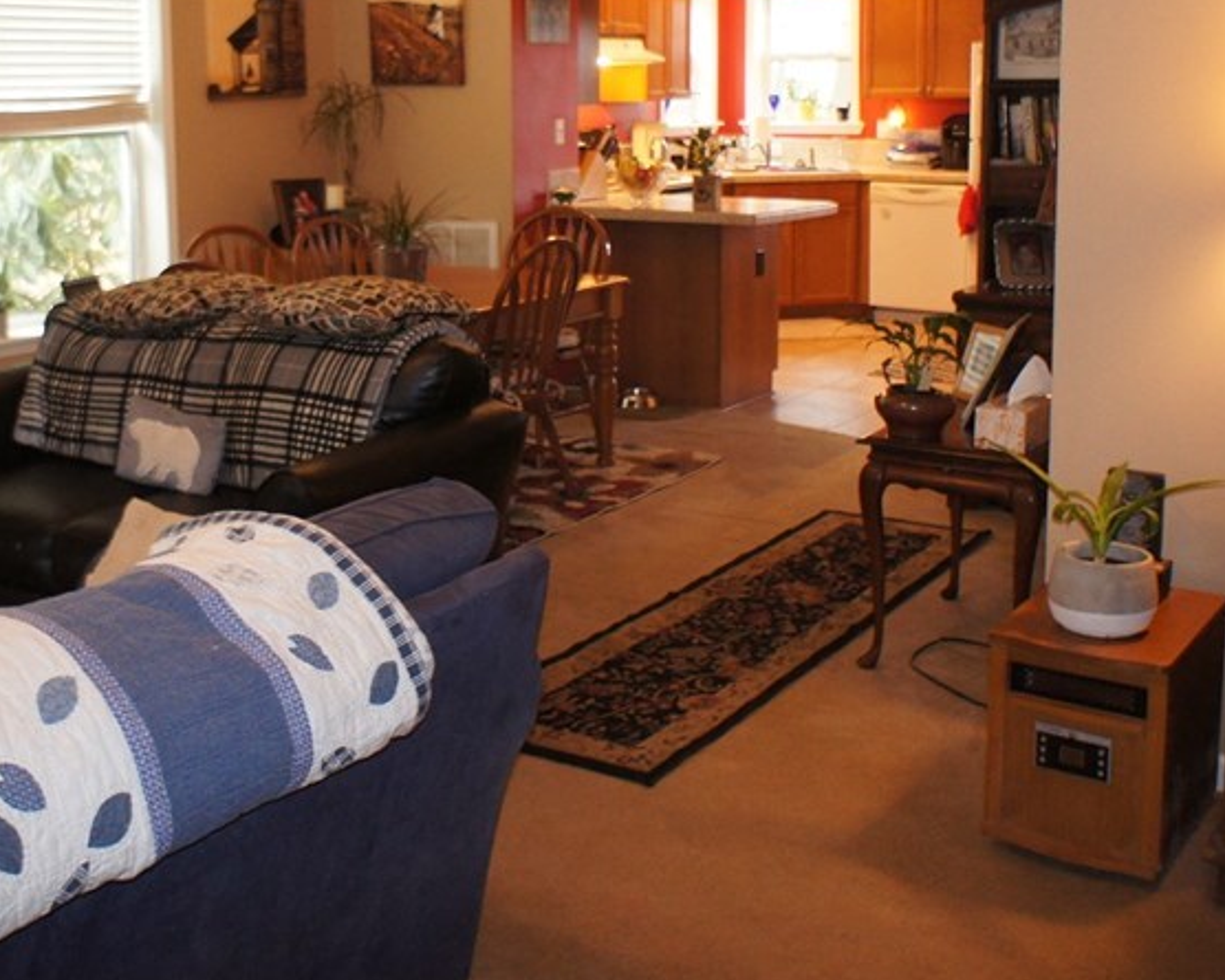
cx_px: 489
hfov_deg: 41.8
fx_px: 1596
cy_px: 277
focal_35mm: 44
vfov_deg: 33.6
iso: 1000
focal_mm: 16
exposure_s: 1/60
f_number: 2.8
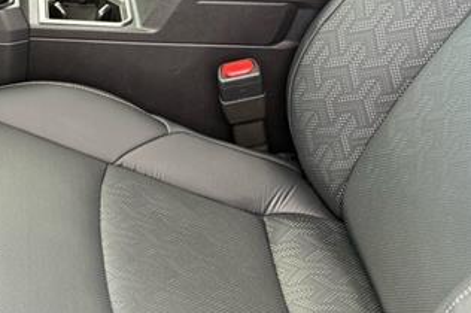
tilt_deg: -34.7
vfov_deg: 16.8
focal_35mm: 81
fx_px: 1059
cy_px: 137
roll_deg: -3.3
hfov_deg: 23.7
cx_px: -34
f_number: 1.78
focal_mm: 6.76
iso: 125
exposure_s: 1/243
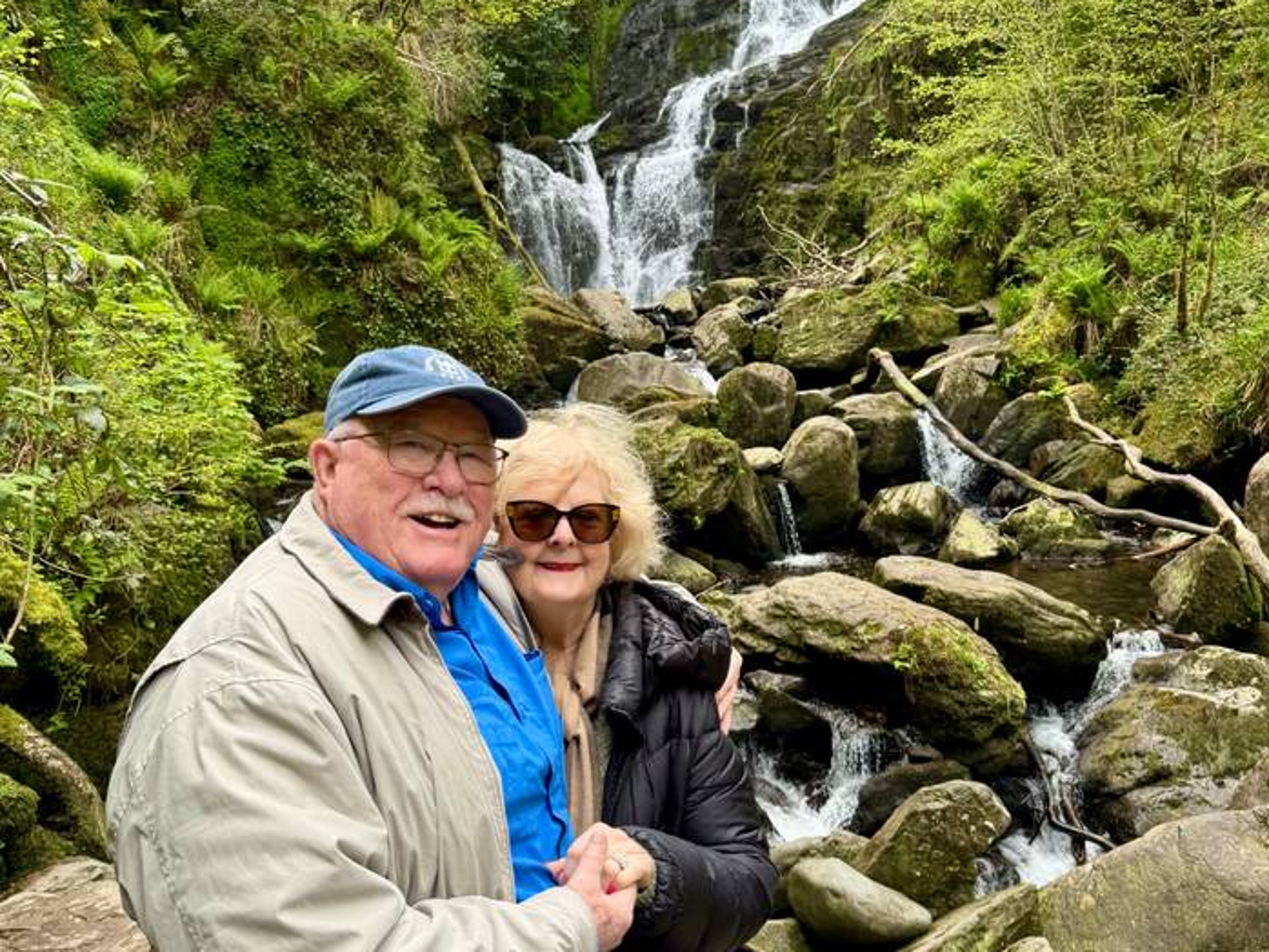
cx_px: 625
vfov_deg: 42.9
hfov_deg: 55.3
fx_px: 1210
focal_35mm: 33
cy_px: 516
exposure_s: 1/593
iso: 80
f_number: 1.78
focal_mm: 6.76
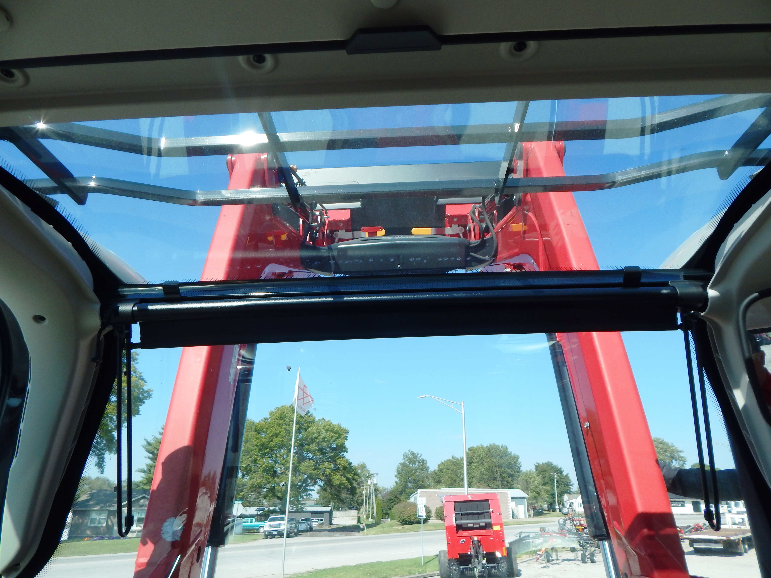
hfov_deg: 76.4
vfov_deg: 61.1
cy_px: 289
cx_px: 386
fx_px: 490
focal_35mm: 22
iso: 125
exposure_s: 1/1000
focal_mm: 4
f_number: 3
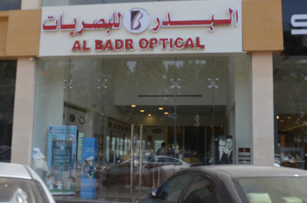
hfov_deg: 46.5
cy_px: 99
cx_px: 148
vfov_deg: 31.8
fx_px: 357
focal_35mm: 42
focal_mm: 26
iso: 200
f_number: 7.1
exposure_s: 1/200
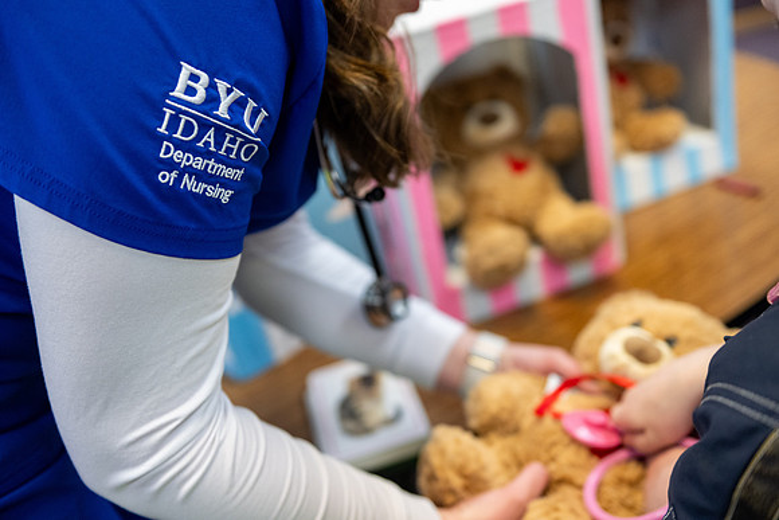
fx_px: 822
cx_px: 390
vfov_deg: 35.1
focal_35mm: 38
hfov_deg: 50.7
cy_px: 260
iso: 2000
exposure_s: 1/320
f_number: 2.8
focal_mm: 38
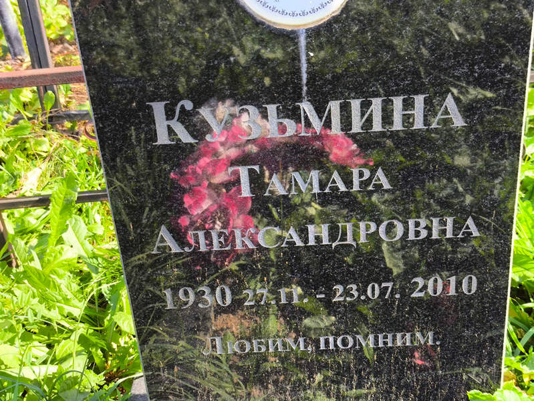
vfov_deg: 29.1
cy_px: 200
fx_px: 772
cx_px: 267
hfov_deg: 38.2
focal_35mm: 50
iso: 50
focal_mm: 4.71
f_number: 1.7
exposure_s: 1/205
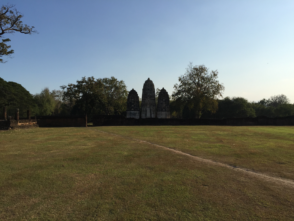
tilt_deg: +2.4
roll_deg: -0.6
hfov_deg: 61.7
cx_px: 147
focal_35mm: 29
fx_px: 246
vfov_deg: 48.2
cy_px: 110
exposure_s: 1/2198
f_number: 2.2
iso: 32
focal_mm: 4.15
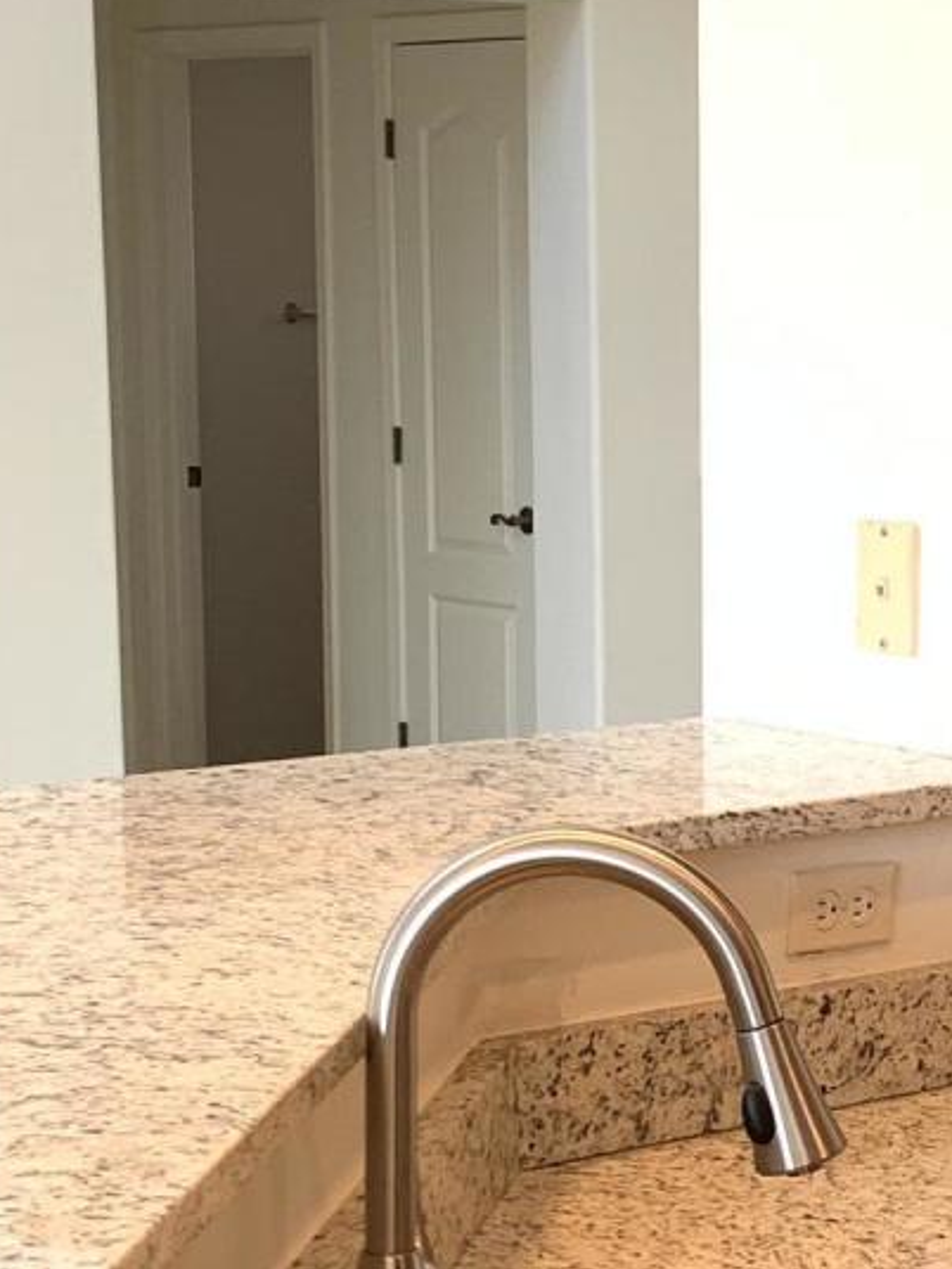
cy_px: 912
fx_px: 3557
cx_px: 992
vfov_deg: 20.1
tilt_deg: -9.3
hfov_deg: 14.9
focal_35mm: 97
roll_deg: -0.8
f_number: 1.8
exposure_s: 1/60
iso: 80
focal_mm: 4.25
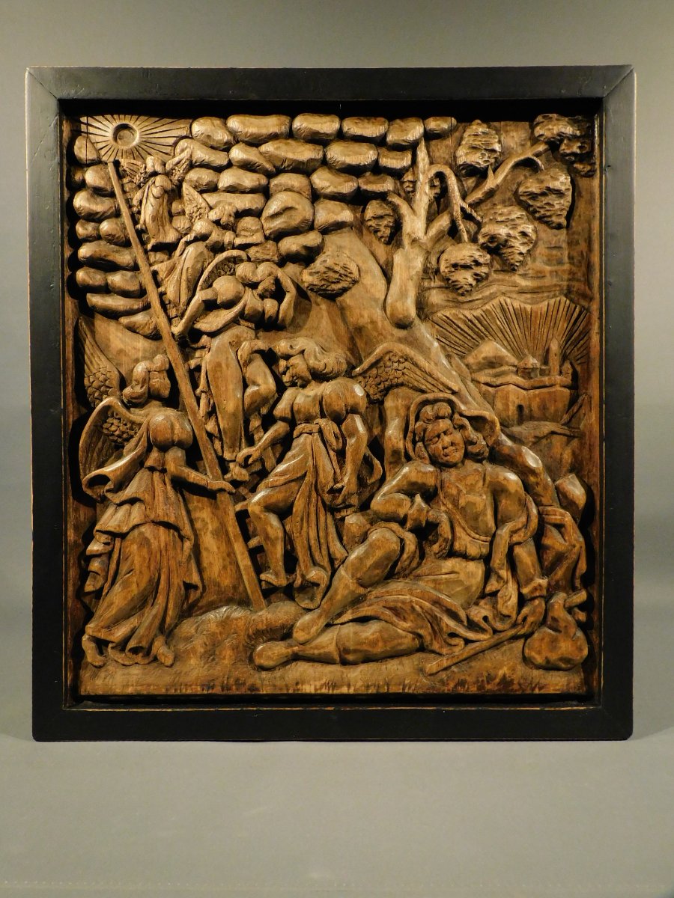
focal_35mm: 24
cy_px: 449
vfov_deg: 71.6
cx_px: 337
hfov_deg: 56.8
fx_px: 623
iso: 400
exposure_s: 1/30
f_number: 3.3
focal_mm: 4.3
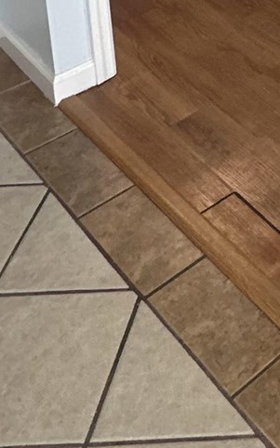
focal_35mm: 71
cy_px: -299
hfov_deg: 16.5
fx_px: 867
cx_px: 439
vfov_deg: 21.7
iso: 100
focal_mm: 2.22
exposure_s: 1/120
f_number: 2.2
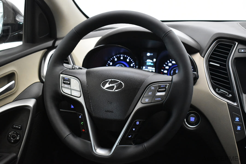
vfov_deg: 28.1
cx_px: 123
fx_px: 328
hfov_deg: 41.1
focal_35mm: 48
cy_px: 82
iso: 4500
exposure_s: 1/50
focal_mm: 32
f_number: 4.5
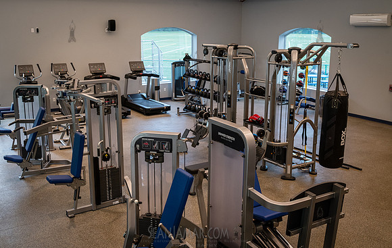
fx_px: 397
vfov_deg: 34.7
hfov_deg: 52.5
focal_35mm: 37
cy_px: 114
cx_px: 190
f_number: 7.1
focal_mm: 35
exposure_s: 1/100
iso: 4000
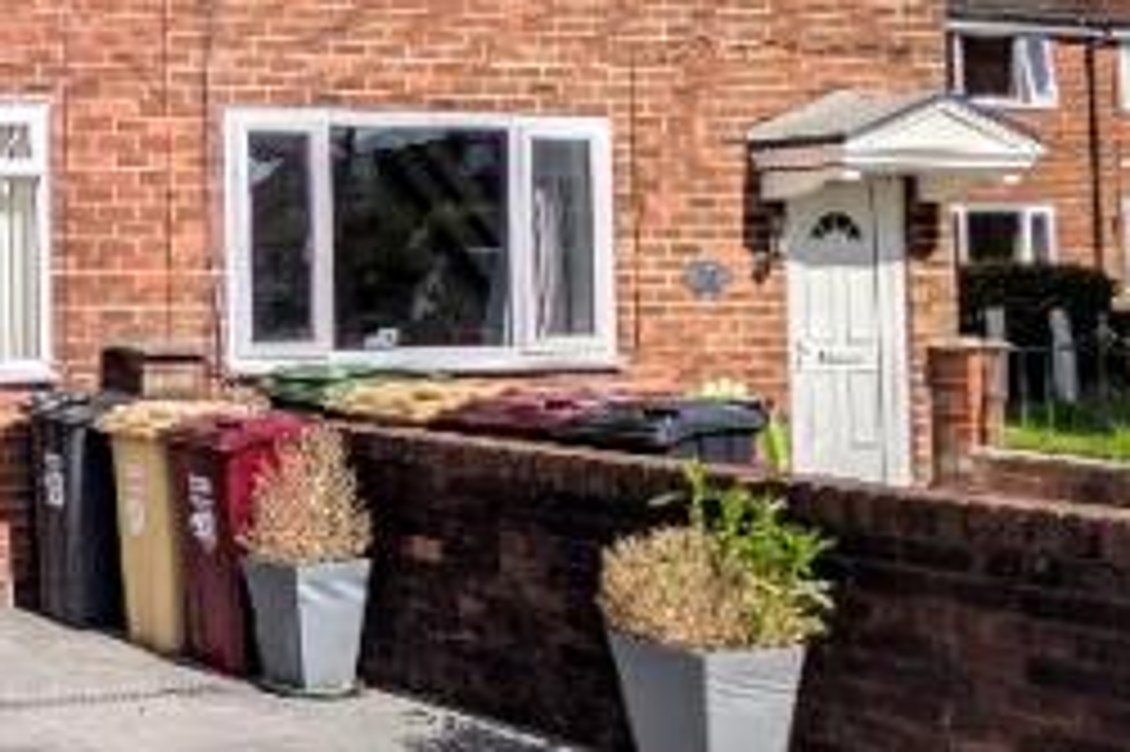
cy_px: 182
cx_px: -329
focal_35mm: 51
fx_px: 1600
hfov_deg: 30.7
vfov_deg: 26.1
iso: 45
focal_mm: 2.02
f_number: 1.7
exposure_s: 1/6536
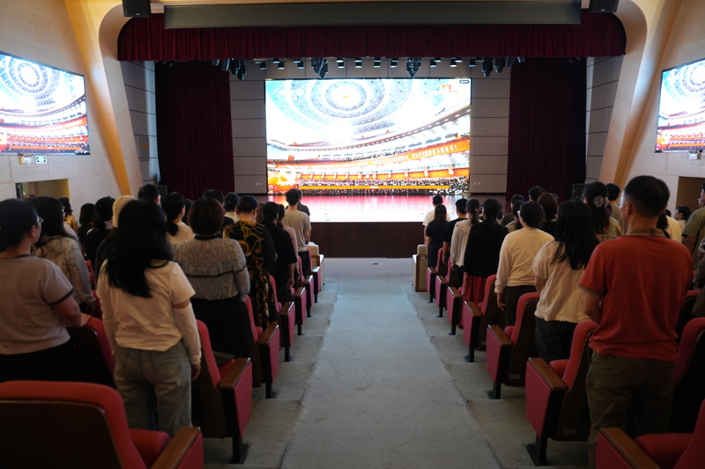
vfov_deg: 53.1
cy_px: 234
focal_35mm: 24
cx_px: 352
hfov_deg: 73.8
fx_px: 470
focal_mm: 24
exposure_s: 1/30
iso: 2500
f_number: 2.8
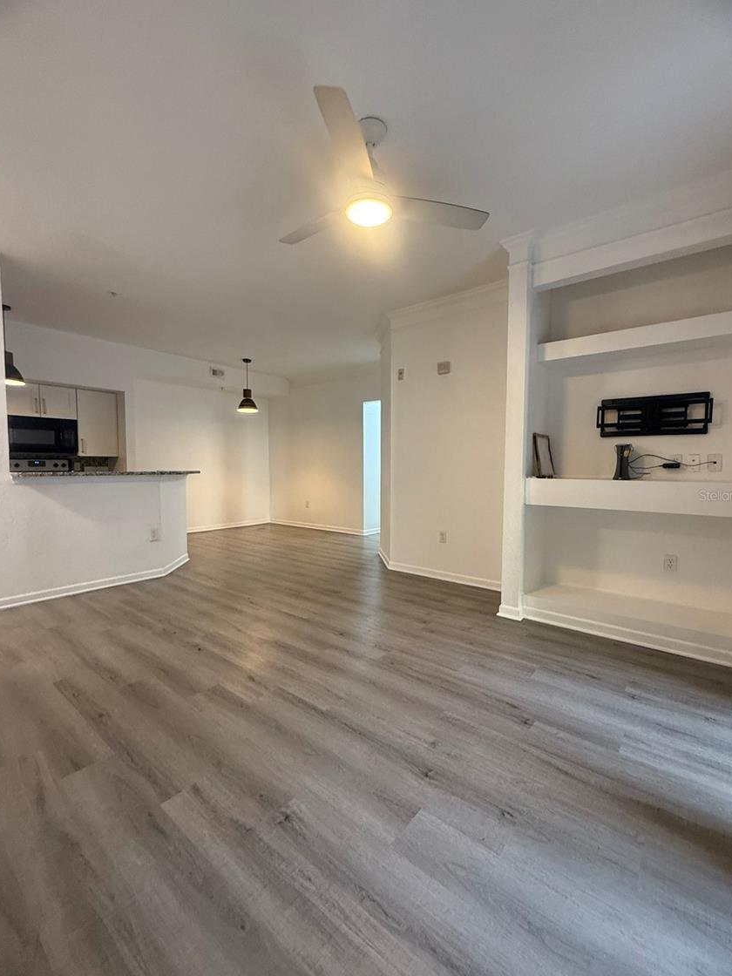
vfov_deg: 98.2
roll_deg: -0.9
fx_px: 423
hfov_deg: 81.7
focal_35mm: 15
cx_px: 369
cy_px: 495
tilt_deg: -3.4
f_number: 2.2
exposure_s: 1/60
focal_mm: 2.22
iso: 320
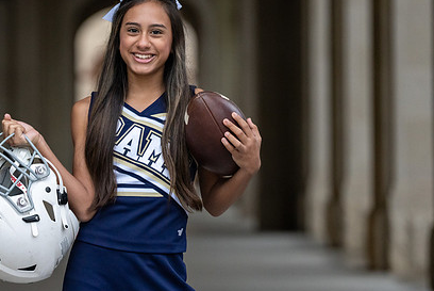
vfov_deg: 7.0
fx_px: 2365
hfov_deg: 10.5
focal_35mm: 196
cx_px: 154
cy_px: 143
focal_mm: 135
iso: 3200
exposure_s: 1/250
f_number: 2.8
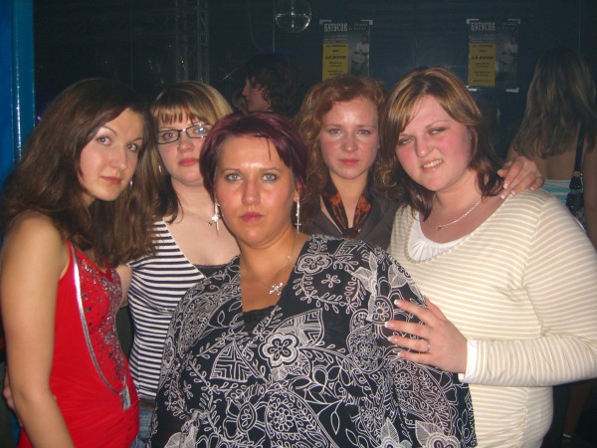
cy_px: 224
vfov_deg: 37.7
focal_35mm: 38
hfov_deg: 49.0
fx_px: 655
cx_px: 298
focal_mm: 7.9
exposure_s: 1/60
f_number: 2.8
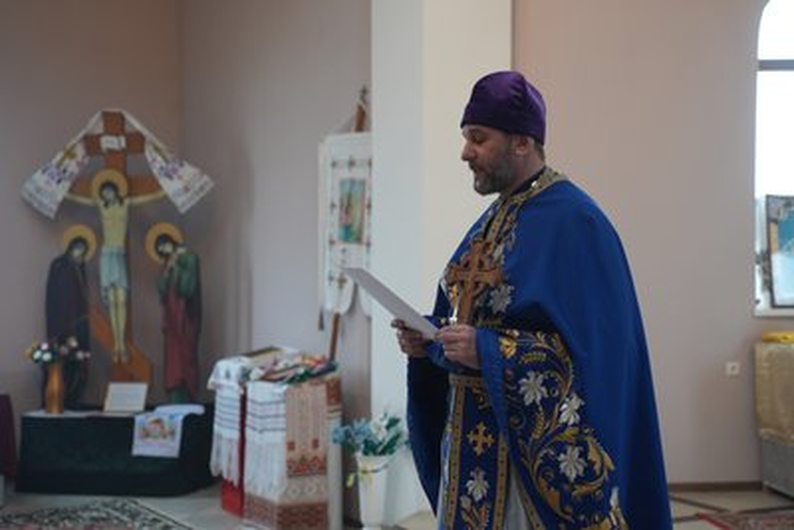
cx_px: 397
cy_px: 265
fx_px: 1258
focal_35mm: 57
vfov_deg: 23.8
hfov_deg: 35.0
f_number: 3.2
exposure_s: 1/160
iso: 1250
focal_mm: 57
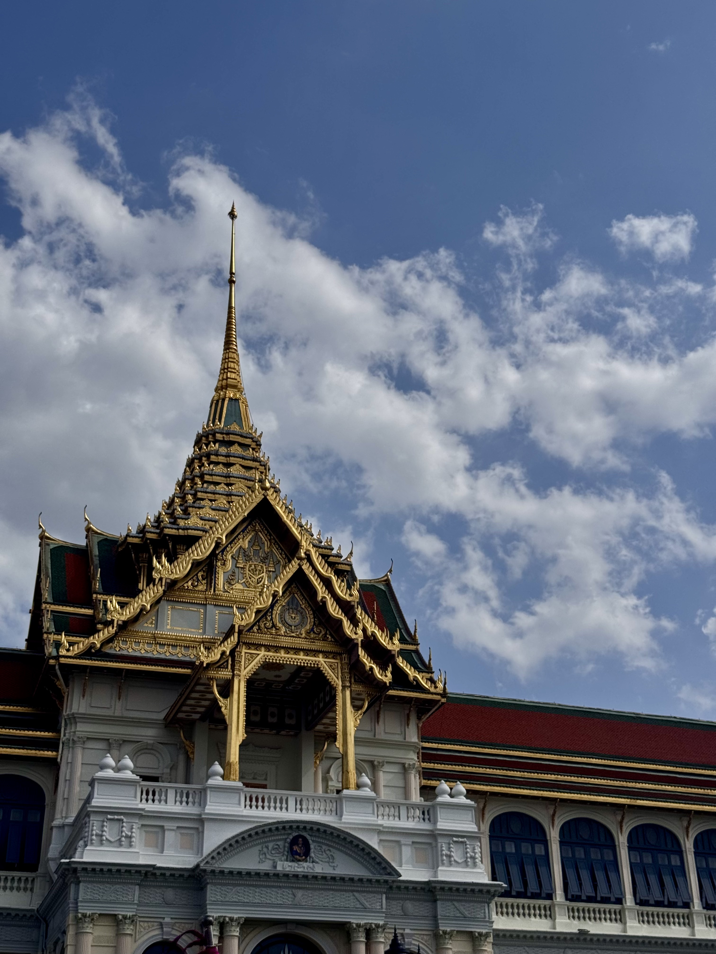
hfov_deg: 30.3
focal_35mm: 48
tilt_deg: +30.3
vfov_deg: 39.7
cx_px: 358
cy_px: 477
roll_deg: +0.7
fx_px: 1324
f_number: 1.78
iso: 64
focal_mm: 6.76
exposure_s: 1/12500
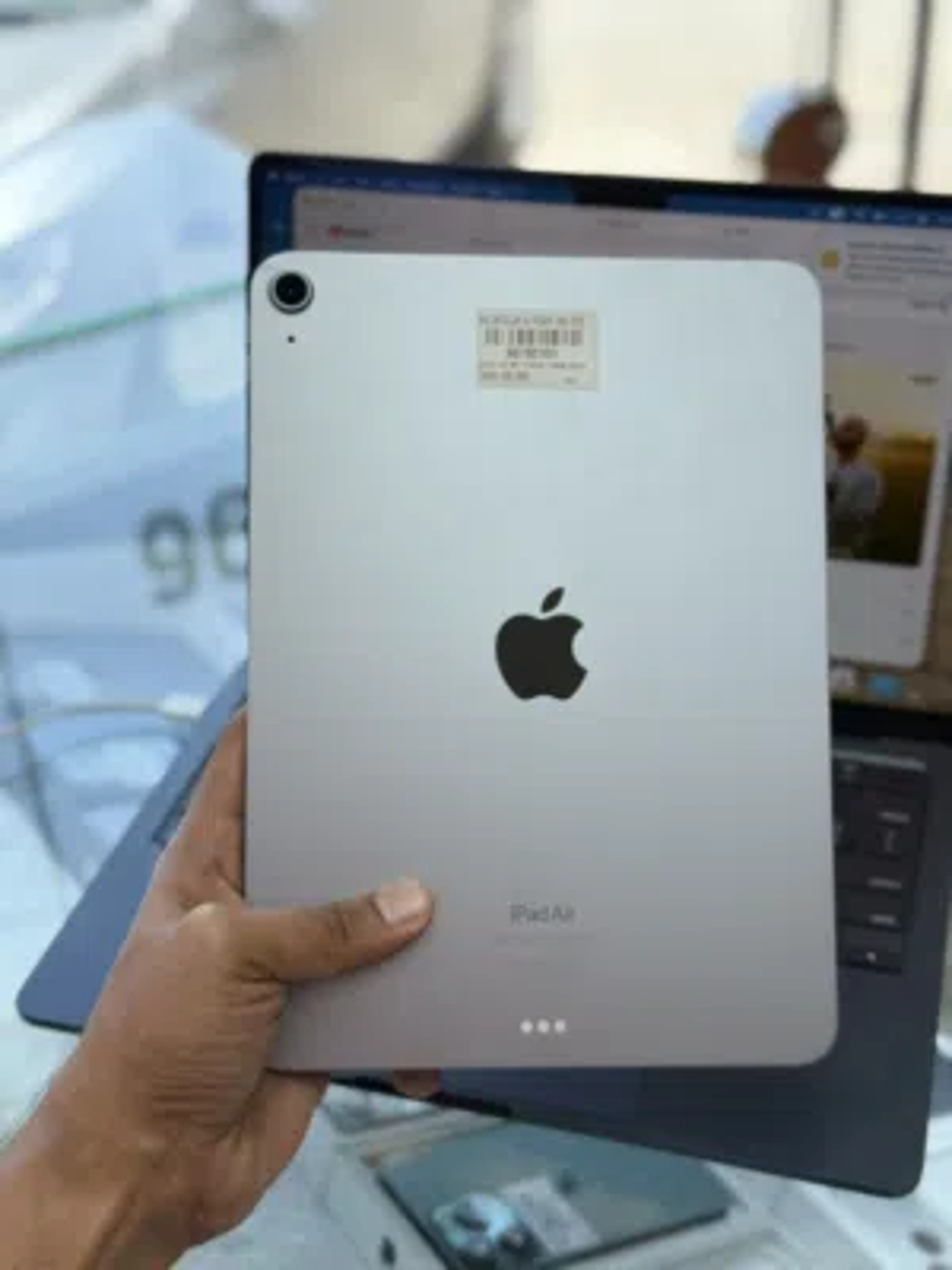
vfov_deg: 39.7
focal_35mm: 48
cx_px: 476
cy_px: 635
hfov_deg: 30.3
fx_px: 1760
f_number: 1.78
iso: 80
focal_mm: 6.76
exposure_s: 1/1027
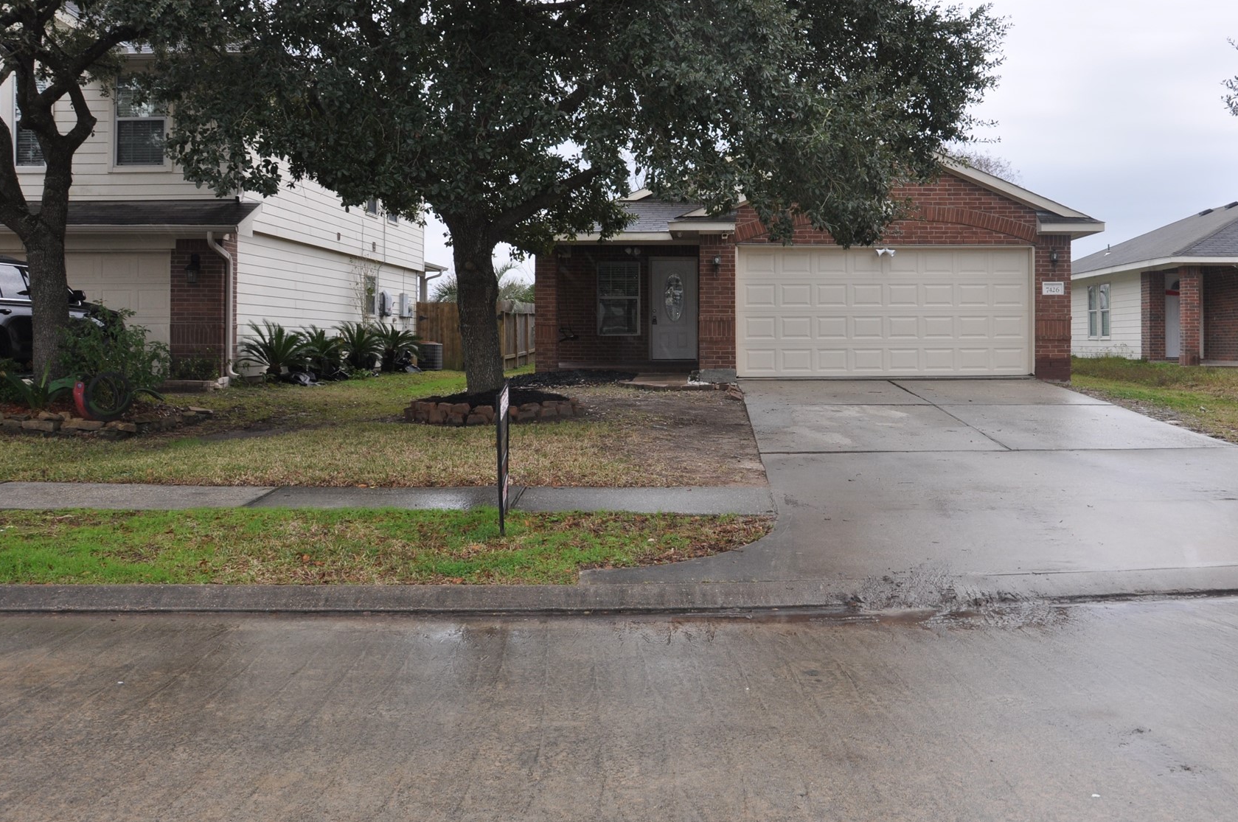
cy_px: 338
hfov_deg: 54.0
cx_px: 762
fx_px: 1202
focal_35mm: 35
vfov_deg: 37.6
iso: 200
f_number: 9
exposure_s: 1/200
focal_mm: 18
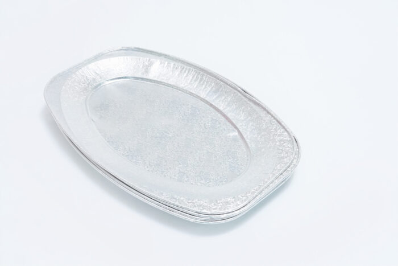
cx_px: 199
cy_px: 133
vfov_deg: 26.5
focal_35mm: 51
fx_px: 564
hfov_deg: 38.9
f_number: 10
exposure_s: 1/125
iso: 3200
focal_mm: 34
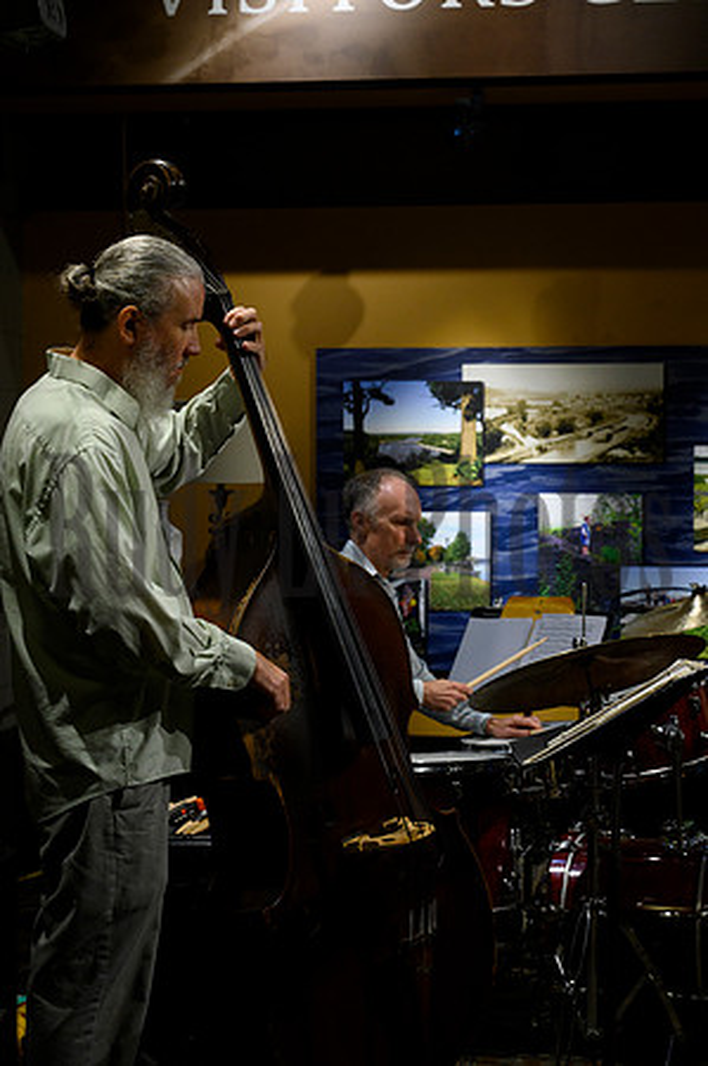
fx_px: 1804
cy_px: 533
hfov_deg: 22.2
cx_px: 354
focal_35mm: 61
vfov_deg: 32.9
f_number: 5.6
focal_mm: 61
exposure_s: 1/200
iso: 3200
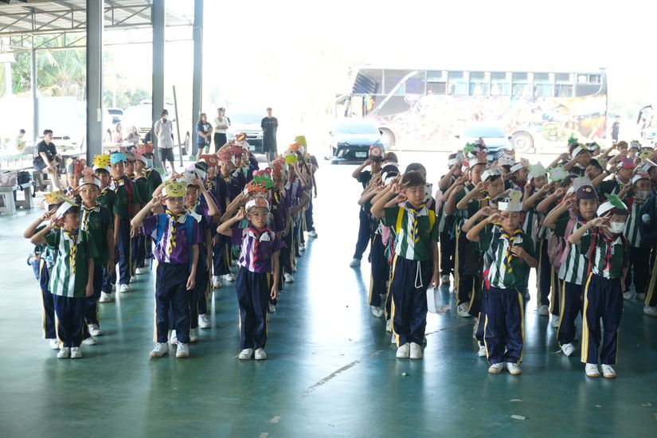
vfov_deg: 25.8
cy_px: 219
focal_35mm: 52
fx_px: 958
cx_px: 328
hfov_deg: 37.9
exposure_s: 1/160
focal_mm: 35
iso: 1600
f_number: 5.6
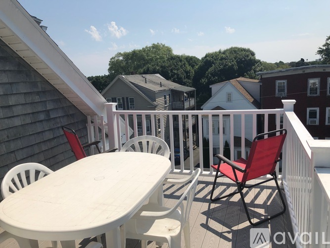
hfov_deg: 63.5
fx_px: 267
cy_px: 124
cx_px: 165
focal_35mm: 28
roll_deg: +4.5
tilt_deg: -9.4
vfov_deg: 49.7
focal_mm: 4
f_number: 1.8
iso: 25
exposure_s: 1/4000
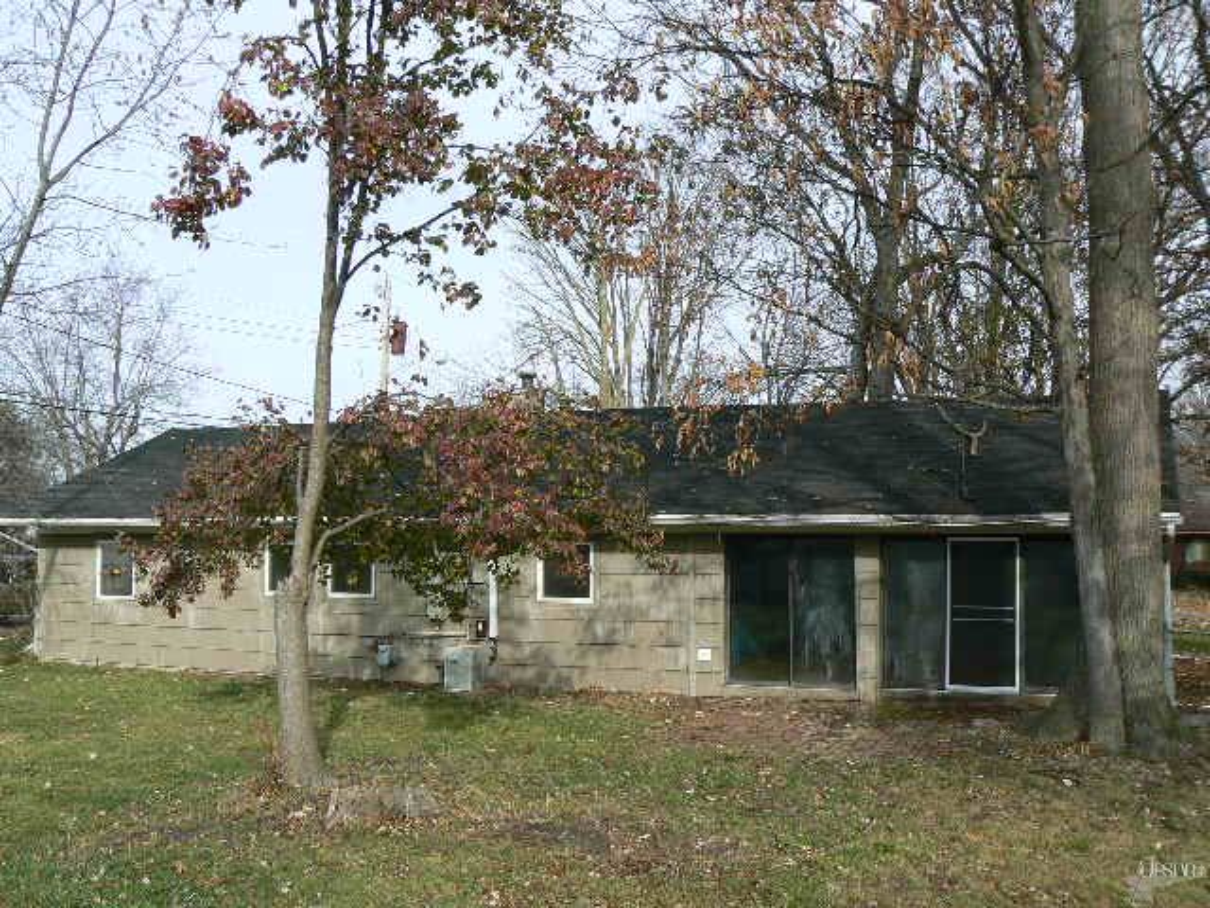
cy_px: 454
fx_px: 1258
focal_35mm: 36
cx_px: 605
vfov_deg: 39.7
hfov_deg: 51.4
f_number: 5.6
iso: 80
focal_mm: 6
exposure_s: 1/250
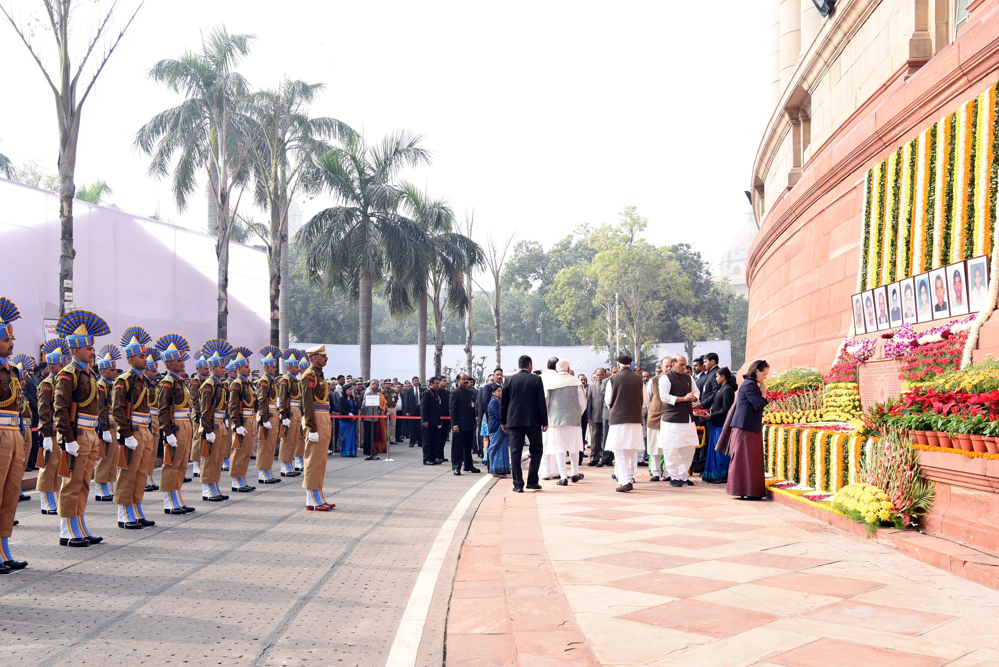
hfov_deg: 58.7
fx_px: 888
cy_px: 334
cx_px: 500
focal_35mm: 32
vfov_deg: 41.2
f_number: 8
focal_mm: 32
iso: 400
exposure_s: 1/320
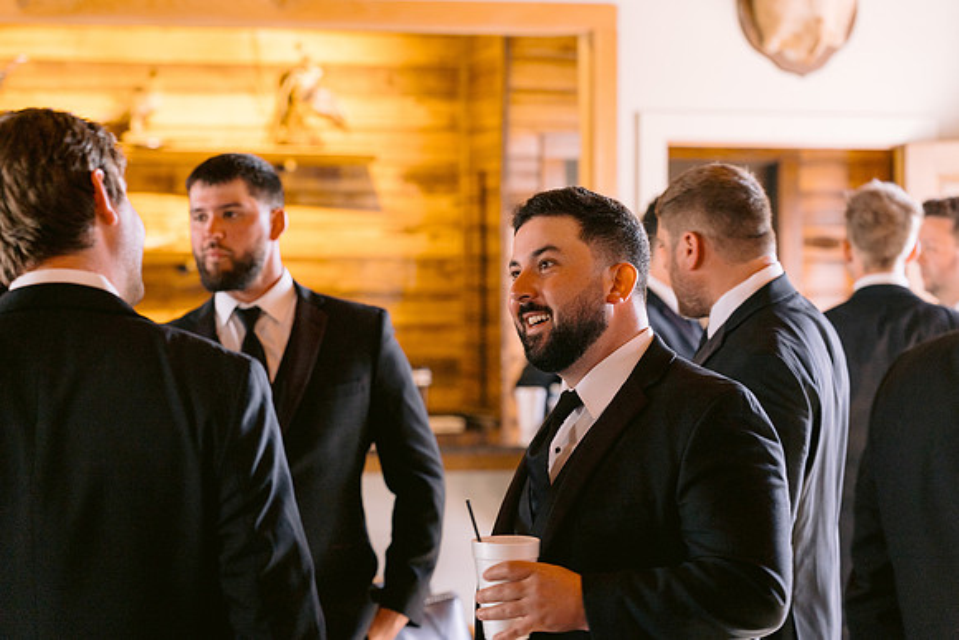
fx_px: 2622
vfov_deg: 13.9
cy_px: 312
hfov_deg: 20.7
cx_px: 492
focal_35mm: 98
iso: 640
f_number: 4
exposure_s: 1/50
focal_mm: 96
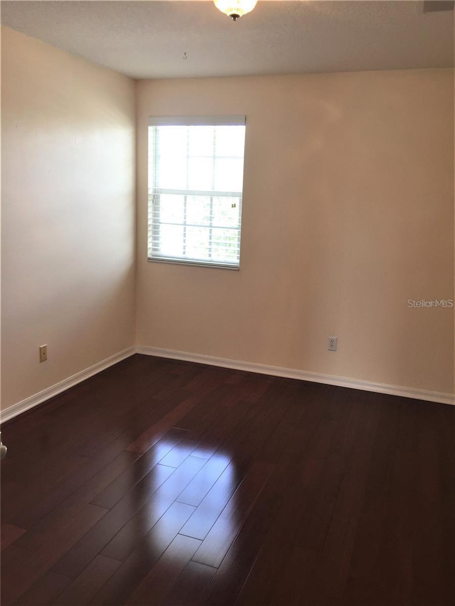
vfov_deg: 61.7
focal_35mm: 29
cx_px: 228
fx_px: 508
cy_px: 303
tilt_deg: -9.7
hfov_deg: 48.2
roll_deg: -2.0
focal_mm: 4.15
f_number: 2.2
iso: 32
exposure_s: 1/50
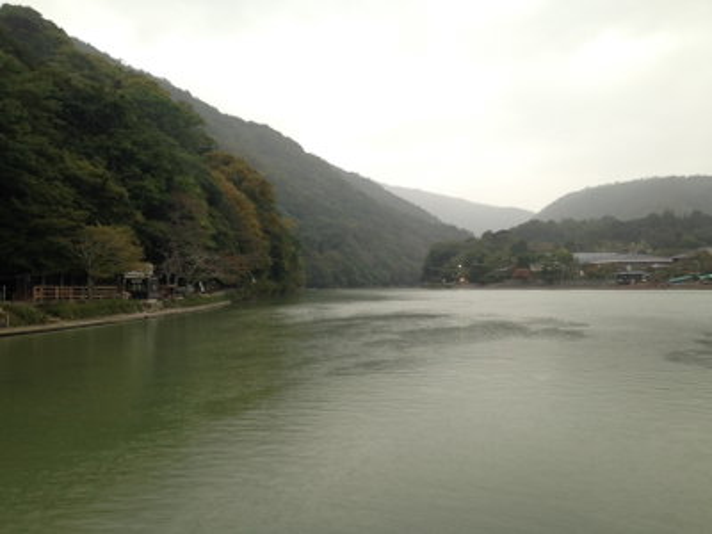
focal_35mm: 33
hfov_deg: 55.4
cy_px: 267
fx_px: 679
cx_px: 356
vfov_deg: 42.9
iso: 64
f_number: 2.4
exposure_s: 1/20
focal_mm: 4.12
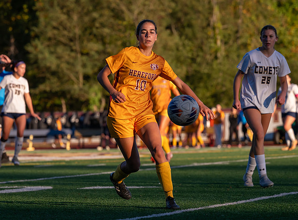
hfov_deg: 10.4
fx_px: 1635
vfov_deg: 7.7
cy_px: 119
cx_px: 117
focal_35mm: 191
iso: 320
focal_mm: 97
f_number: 2.8
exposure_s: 1/3200
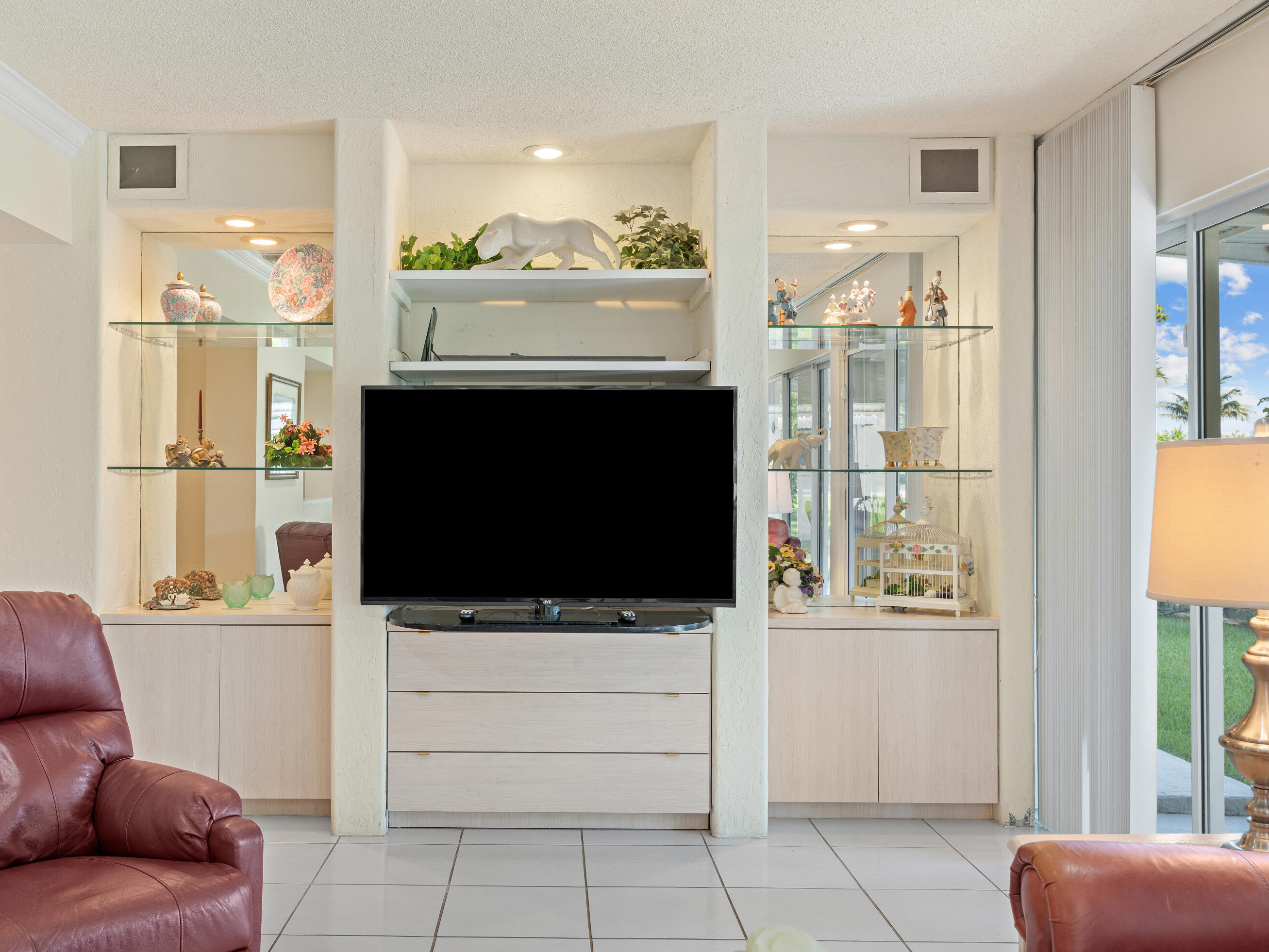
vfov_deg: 44.2
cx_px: 552
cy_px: 482
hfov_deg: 56.6
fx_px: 1173
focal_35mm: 32
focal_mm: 29
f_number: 11
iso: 500
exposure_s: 1/3
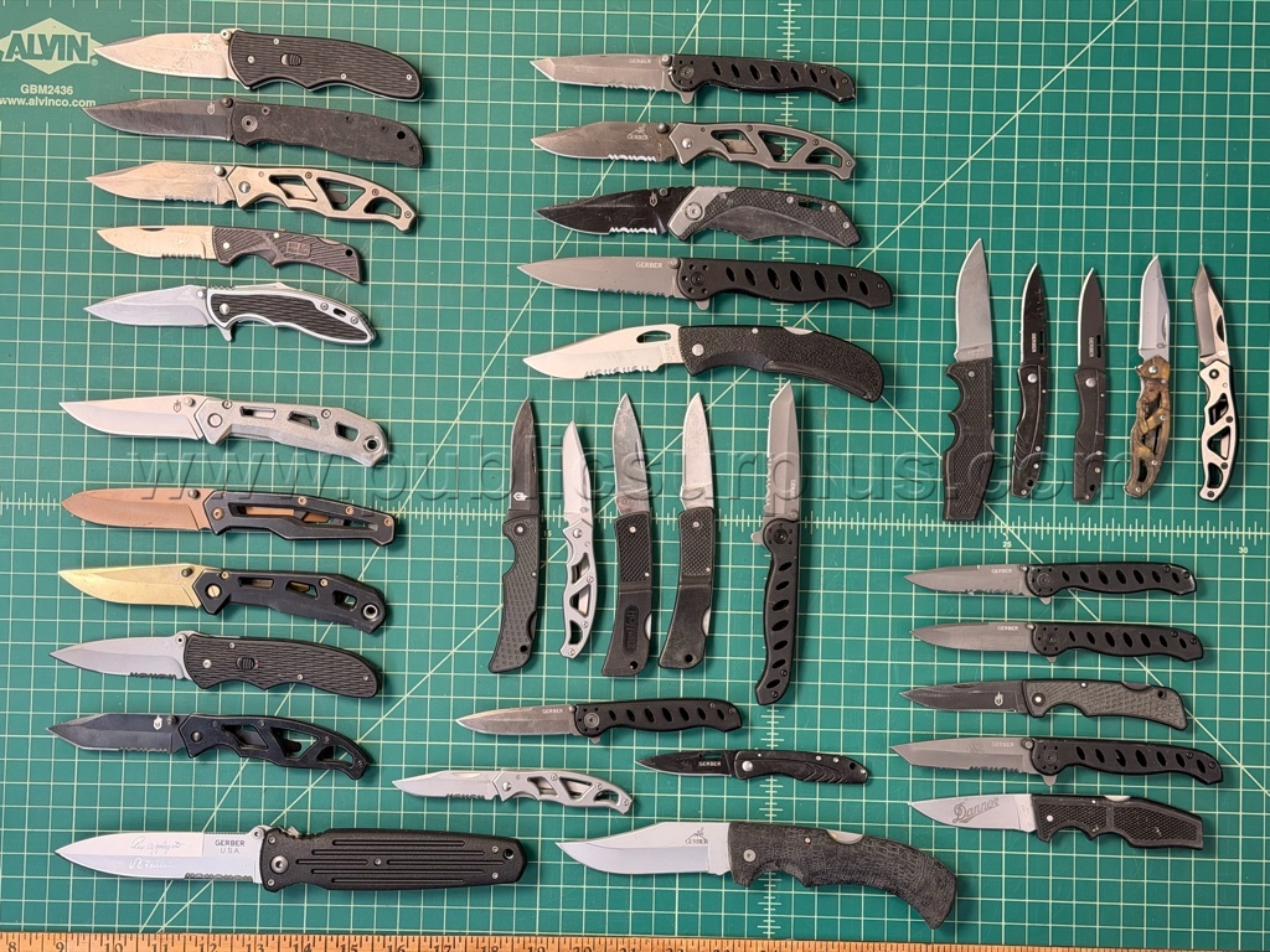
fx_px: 1761
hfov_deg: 39.7
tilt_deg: -88.4
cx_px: 635
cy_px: 476
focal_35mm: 48
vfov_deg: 30.3
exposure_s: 1/120
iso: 64
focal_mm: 6.76
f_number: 1.78
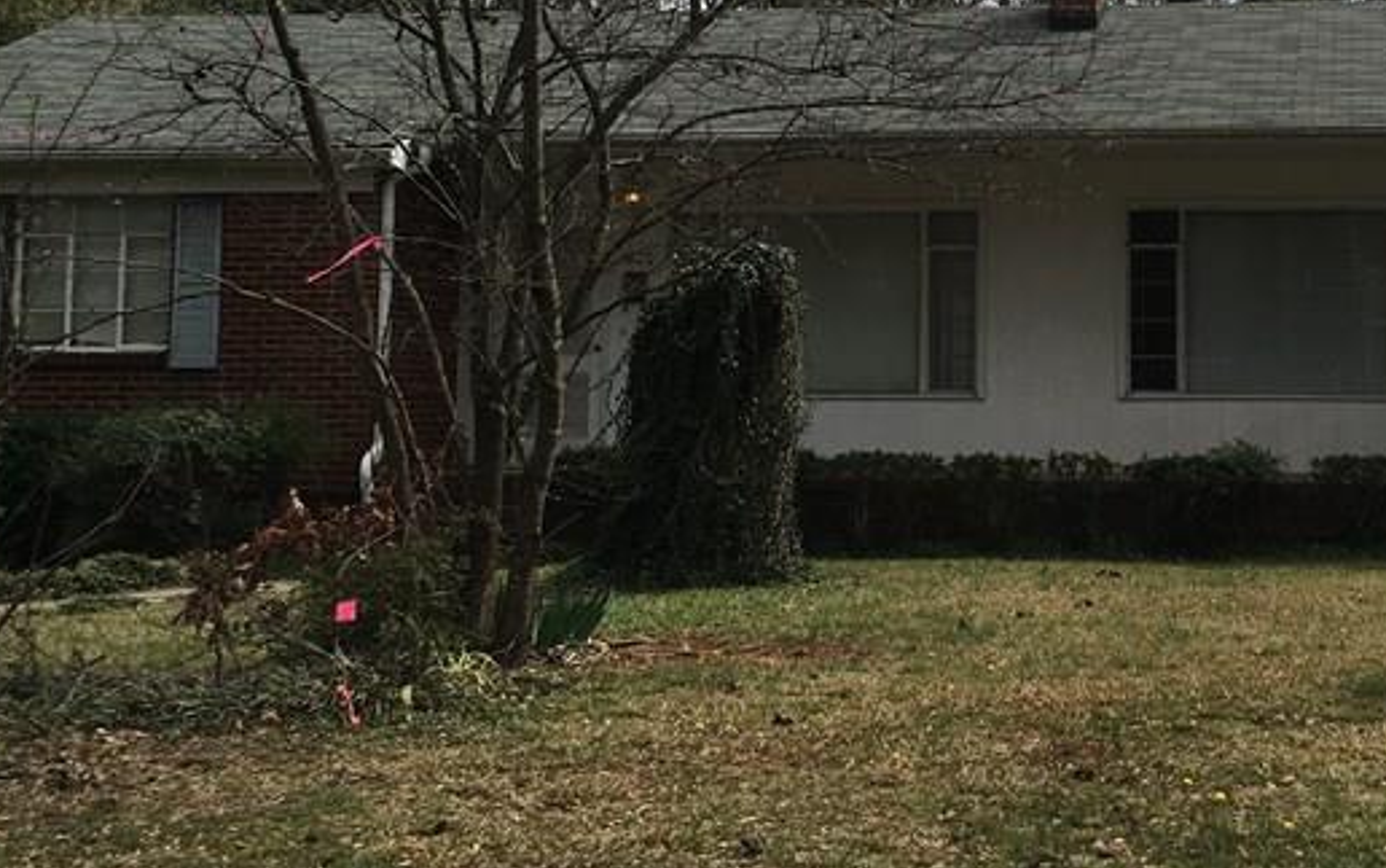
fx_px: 2305
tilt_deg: +7.3
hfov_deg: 32.7
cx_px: 1082
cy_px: 183
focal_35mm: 61
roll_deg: -0.5
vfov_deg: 21.1
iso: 25
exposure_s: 1/1672
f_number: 2.2
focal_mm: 4.15
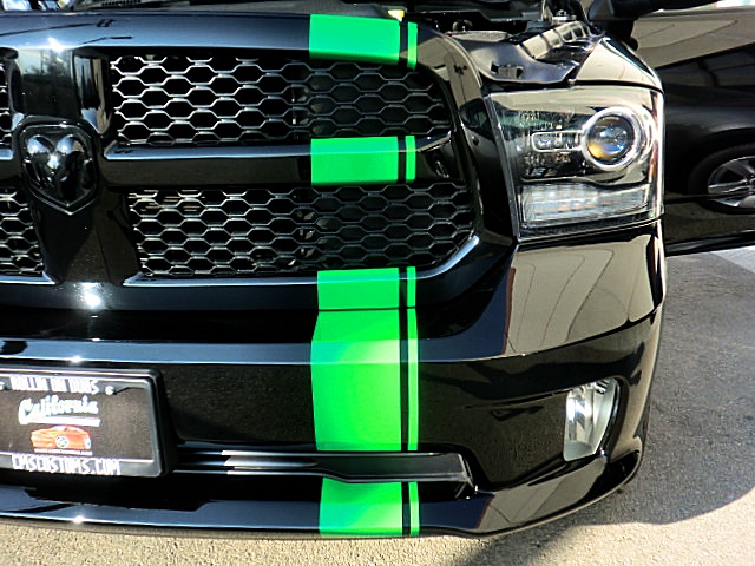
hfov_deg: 58.4
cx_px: 378
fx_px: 676
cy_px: 283
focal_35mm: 31
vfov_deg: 45.4
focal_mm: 5.58
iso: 64
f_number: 2.8
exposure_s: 1/200
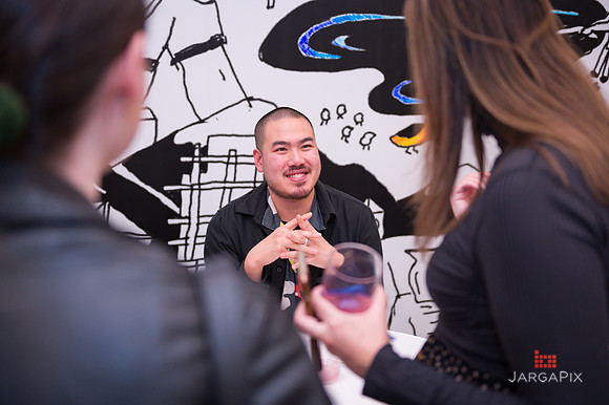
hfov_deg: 41.1
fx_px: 812
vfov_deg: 28.0
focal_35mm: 48
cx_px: 304
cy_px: 202
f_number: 3.2
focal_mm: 48
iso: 1600
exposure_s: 1/200
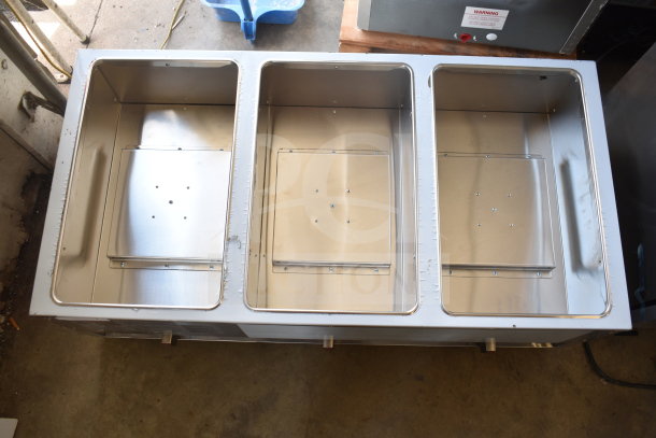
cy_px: 219
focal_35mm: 33
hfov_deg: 57.2
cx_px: 328
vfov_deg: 40.0
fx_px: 601
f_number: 4
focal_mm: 22
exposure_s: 1/60
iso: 200
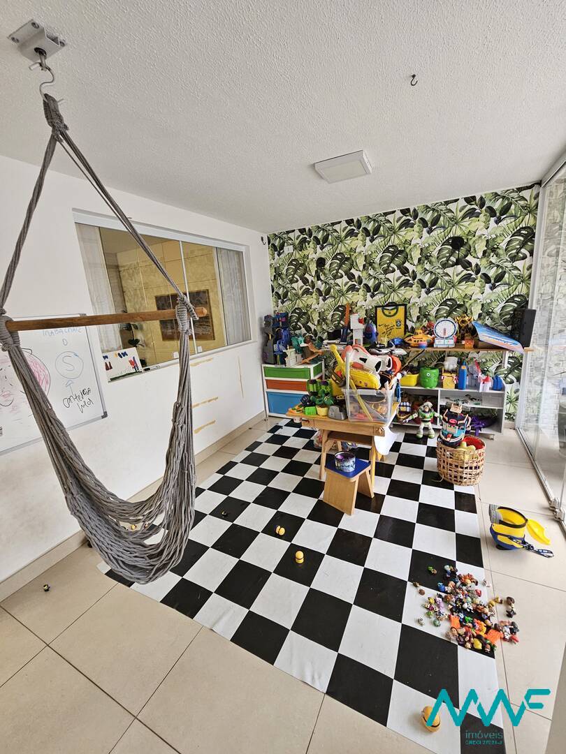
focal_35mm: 13
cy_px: 377
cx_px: 283
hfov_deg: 89.9
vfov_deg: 106.2
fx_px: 283
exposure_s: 1/60
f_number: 2.2
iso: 250
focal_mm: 2.2
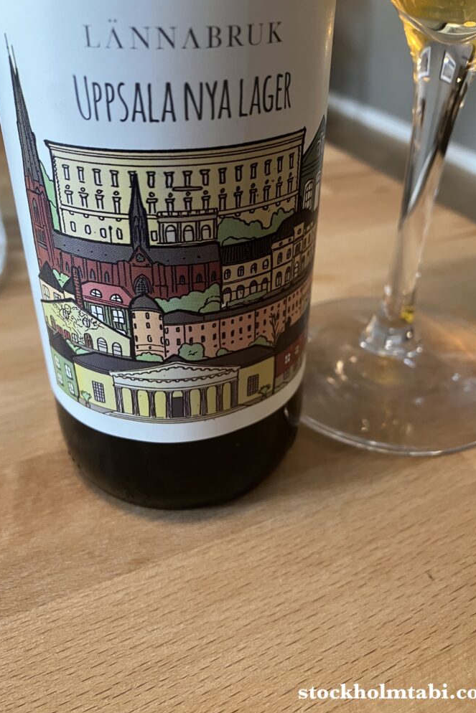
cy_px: 350
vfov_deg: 61.9
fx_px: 595
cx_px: 243
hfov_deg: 43.6
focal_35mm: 30
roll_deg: -2.3
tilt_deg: -34.2
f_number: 1.8
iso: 250
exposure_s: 1/50
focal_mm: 3.99
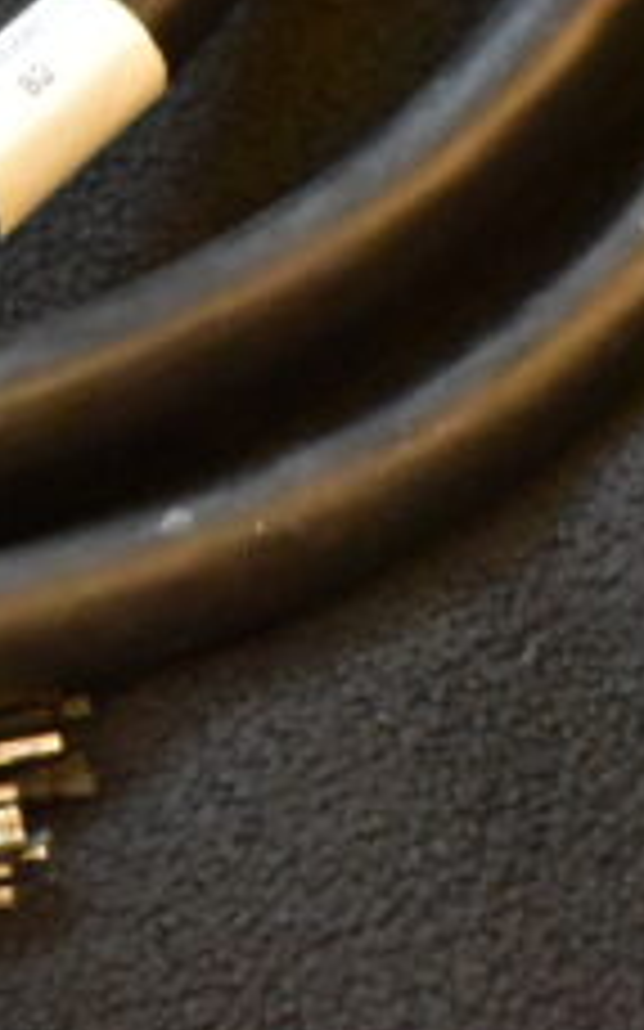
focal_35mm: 479
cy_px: -495
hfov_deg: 2.7
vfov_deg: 4.4
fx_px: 13460
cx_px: -450
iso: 12800
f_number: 18
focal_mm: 105
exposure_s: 1/40
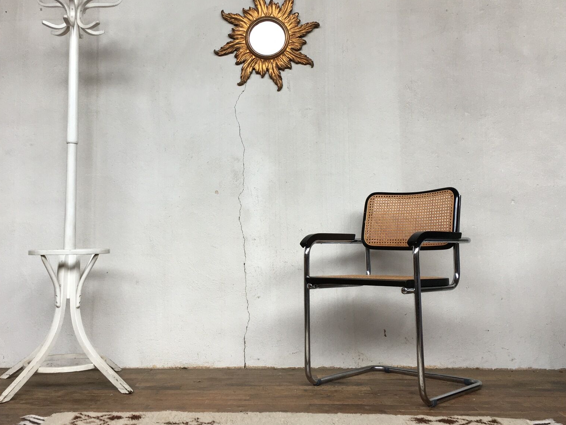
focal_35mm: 38
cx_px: 248
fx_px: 621
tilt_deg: +4.7
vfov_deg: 37.7
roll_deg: +0.7
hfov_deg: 48.9
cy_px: 185
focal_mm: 4.15
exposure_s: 1/100
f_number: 2.2
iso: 40
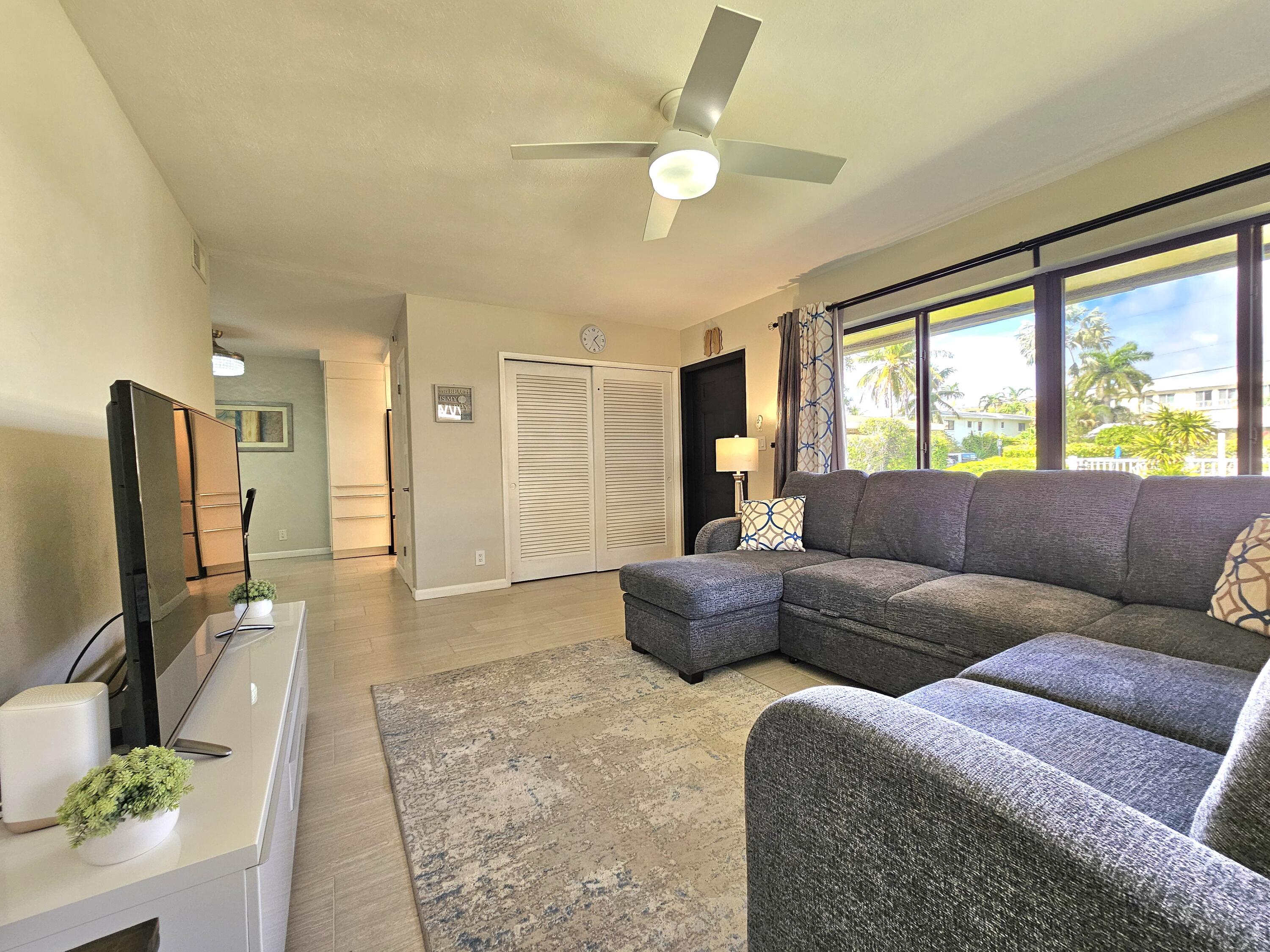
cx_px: 635
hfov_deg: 106.2
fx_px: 477
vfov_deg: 89.9
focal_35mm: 13
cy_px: 476
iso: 80
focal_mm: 2.2
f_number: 2.2
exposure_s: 1/60.2
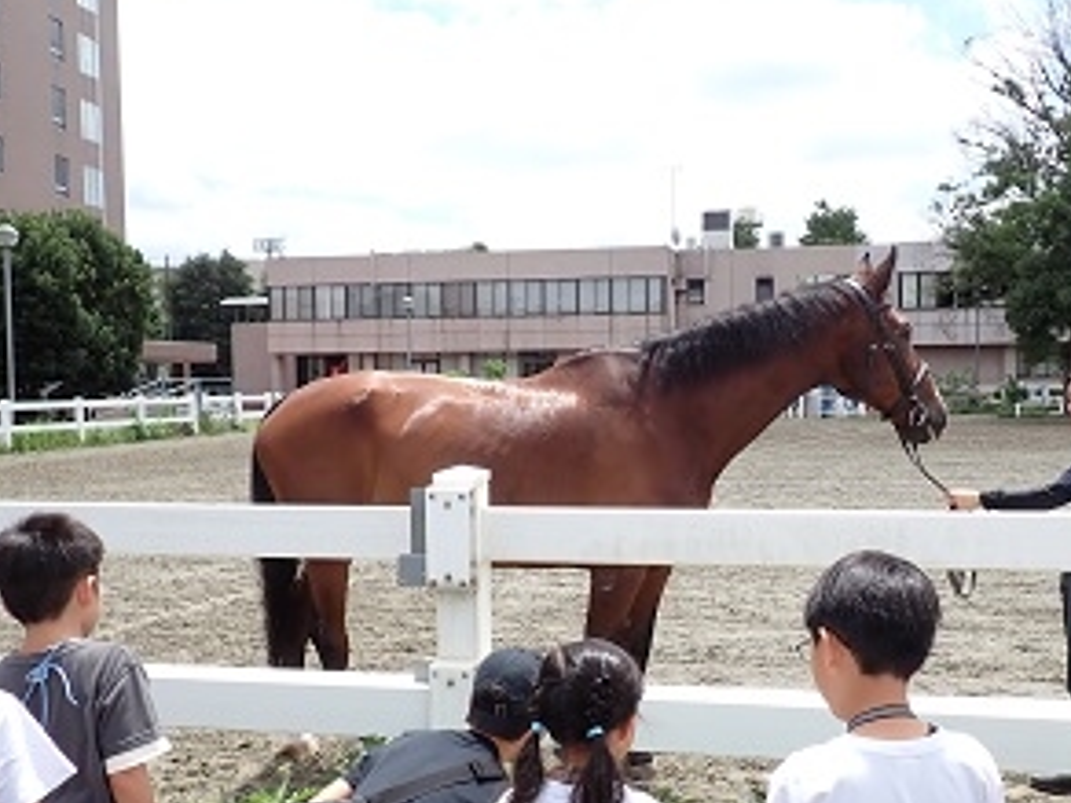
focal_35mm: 36
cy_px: 464
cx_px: 605
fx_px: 1114
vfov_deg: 39.6
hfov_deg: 51.2
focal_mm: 4.5
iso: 100
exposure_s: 1/1000
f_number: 2.8
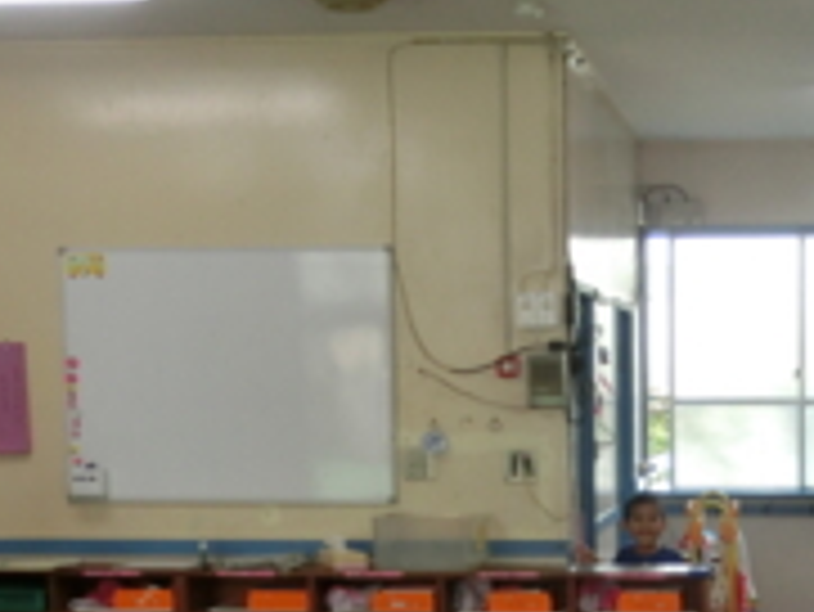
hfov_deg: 22.9
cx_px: 666
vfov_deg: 17.1
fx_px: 1977
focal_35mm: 84
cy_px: 652
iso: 160
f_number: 3.9
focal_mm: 6.67
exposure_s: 1/125
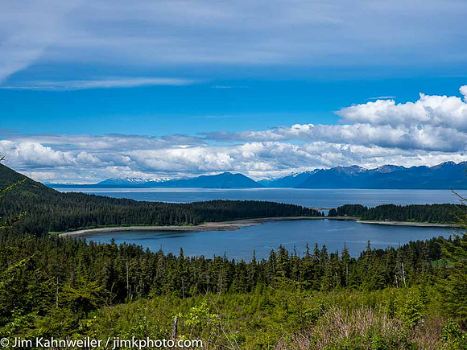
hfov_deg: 44.8
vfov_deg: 34.3
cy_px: 175
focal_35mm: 42
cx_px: 234
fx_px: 567
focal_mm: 21
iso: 200
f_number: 6.3
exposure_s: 1/1250
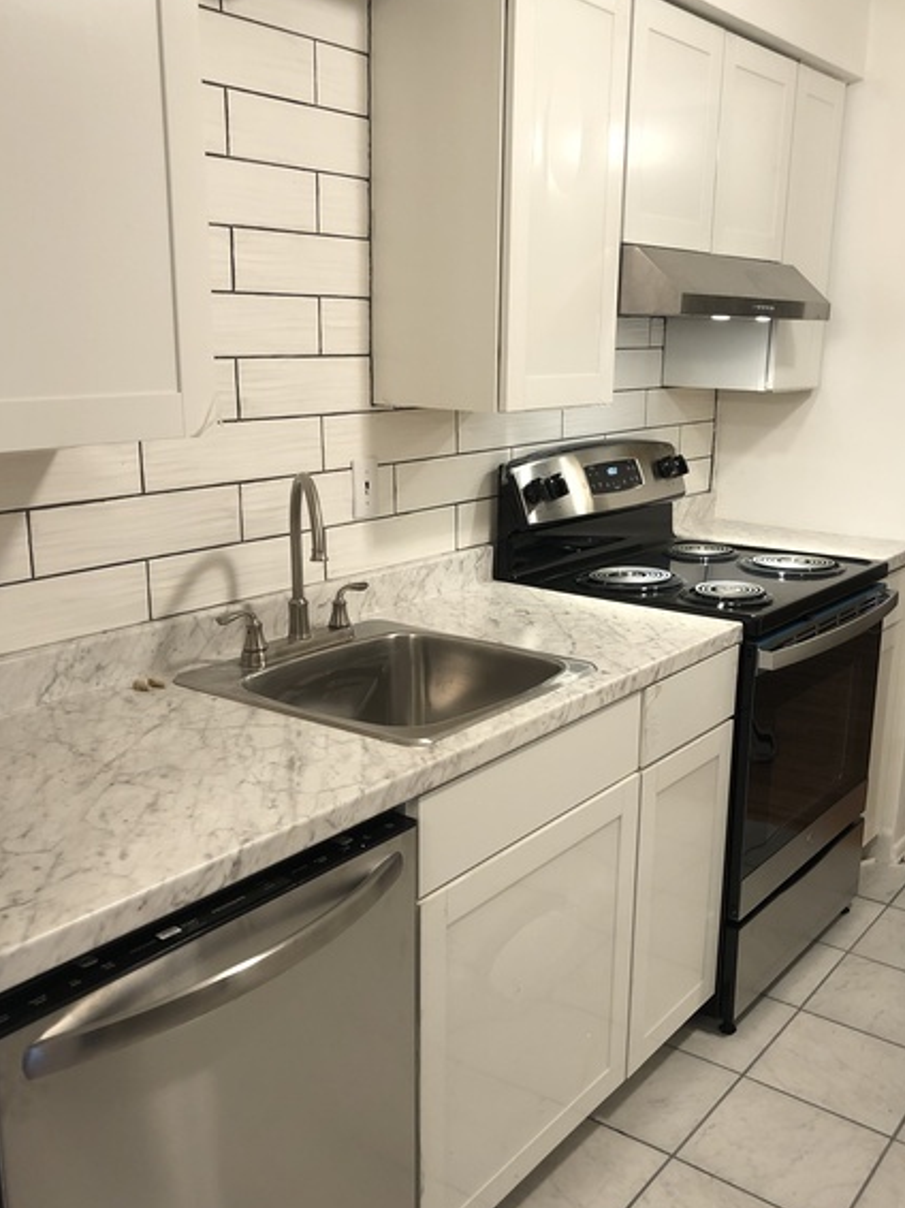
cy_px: 646
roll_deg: -2.1
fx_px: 1151
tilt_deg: -13.8
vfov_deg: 55.3
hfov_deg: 42.9
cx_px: 495
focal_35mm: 33
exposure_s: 1/24
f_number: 1.8
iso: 40
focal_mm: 3.99
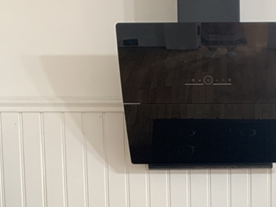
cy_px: 274
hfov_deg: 27.3
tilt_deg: -6.2
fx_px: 558
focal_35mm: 70
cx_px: 216
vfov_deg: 19.3
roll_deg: +0.1
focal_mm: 4.25
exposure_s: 1/60
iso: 250
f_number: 1.8
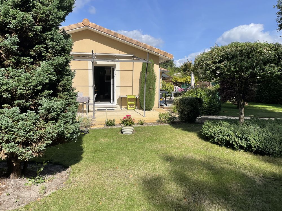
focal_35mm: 26
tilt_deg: -4.8
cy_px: 106
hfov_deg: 67.3
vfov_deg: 53.1
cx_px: 141
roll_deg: +0.3
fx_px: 212
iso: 32
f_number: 1.6
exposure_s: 1/3610
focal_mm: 4.2
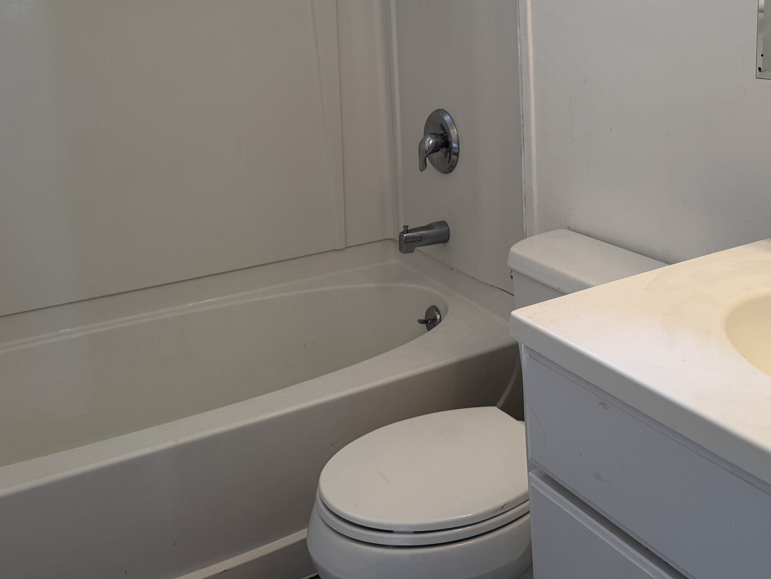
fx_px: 869
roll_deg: +1.3
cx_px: 530
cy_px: 120
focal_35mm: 39
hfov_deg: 46.9
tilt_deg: -8.8
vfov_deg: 35.7
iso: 125
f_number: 1.78
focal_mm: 6.76
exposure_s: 1/60
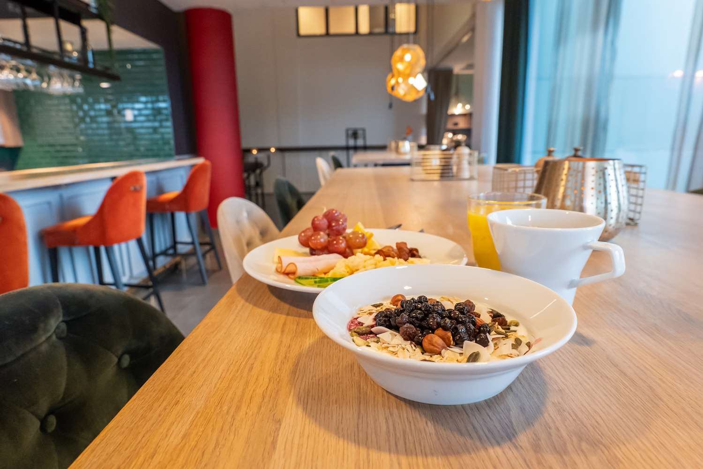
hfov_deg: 84.0
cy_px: 234
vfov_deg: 61.9
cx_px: 352
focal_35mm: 20
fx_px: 391
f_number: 7.1
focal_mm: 20
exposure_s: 1/60
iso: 5000
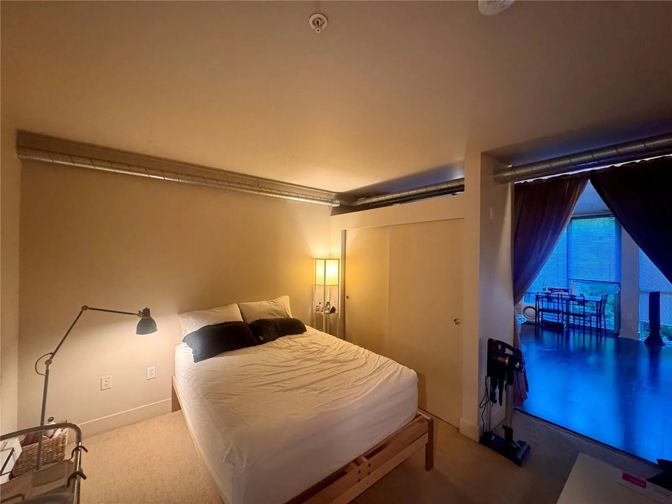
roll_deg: -0.6
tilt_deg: +0.4
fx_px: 272
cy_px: 252
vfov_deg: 85.7
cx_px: 336
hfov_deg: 102.1
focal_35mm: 14
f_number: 2.2
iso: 640
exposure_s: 1/42
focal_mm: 2.22
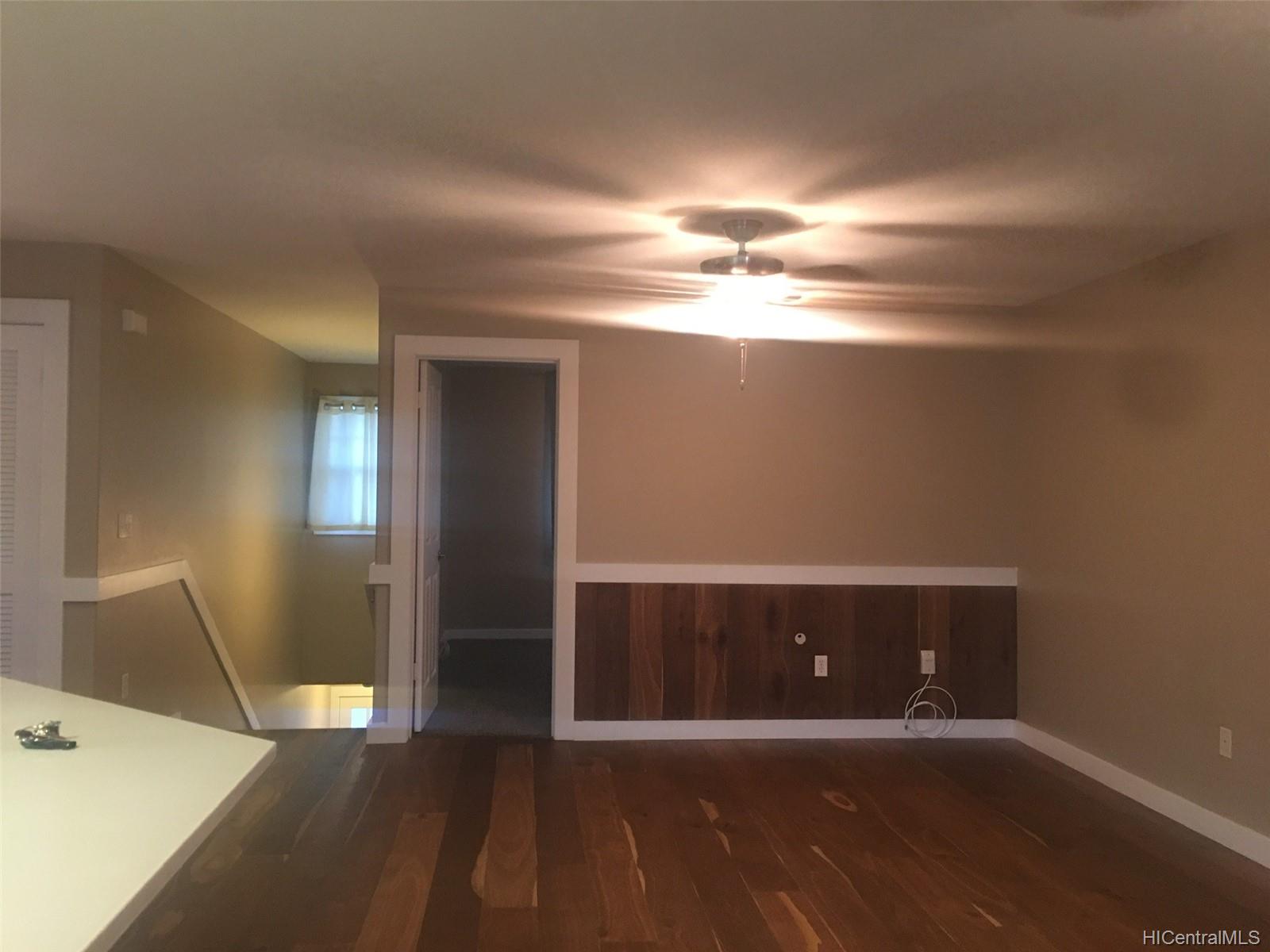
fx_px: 1064
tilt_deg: +1.5
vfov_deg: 48.2
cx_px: 635
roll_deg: -1.1
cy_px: 476
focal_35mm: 29
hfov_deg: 61.7
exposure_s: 1/15
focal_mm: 4.15
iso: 100
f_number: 2.2
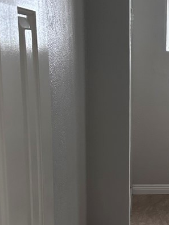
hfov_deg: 22.9
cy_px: 115
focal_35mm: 62
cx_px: 158
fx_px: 404
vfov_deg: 31.2
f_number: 1.78
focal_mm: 6.86
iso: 500
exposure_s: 1/60
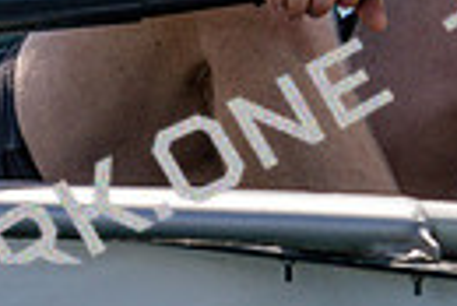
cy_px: -339
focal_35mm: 1421
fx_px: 18059
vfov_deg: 1.0
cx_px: 257
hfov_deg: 1.4
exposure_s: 1/2000
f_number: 6.3
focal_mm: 318
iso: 320
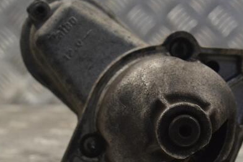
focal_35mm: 78
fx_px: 527
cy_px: 98
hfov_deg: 26.0
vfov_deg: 17.5
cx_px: 119
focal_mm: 34
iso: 3200
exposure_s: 1/320
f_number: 9
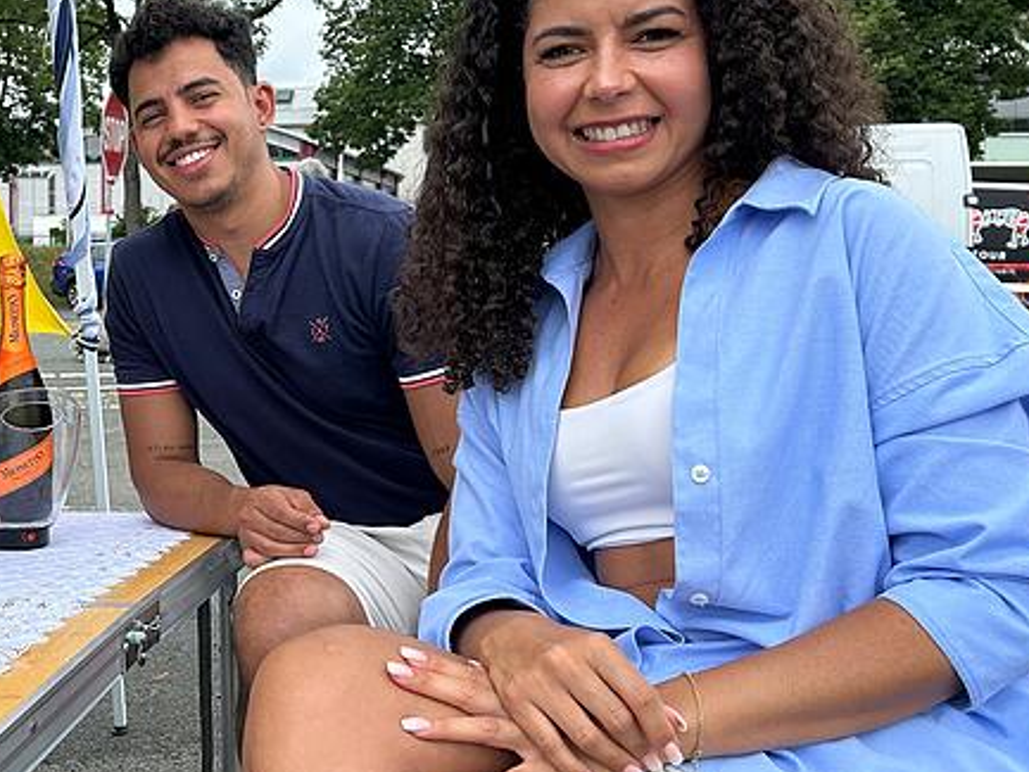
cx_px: 152
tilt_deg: -5.3
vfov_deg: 30.3
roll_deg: +0.2
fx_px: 1427
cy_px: 418
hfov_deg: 37.6
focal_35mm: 48
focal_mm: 5.7
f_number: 1.5
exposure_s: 1/1553
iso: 50
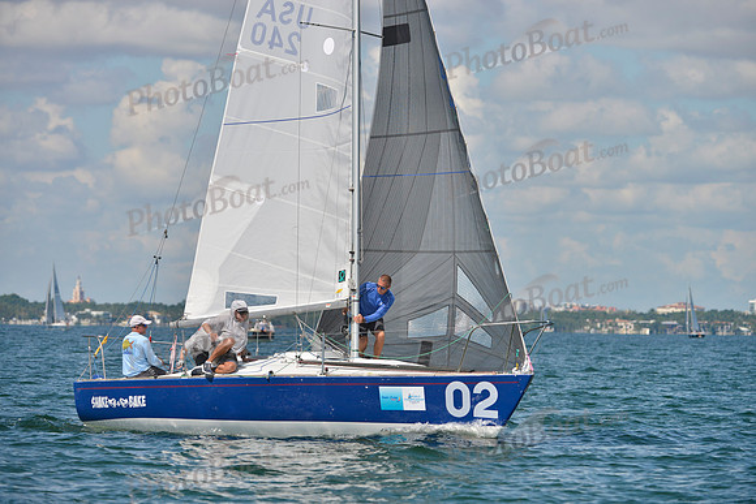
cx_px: 378
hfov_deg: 8.6
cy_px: 252
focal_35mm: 240
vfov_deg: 5.7
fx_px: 5041
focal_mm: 240
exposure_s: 1/1250
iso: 200
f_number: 7.1
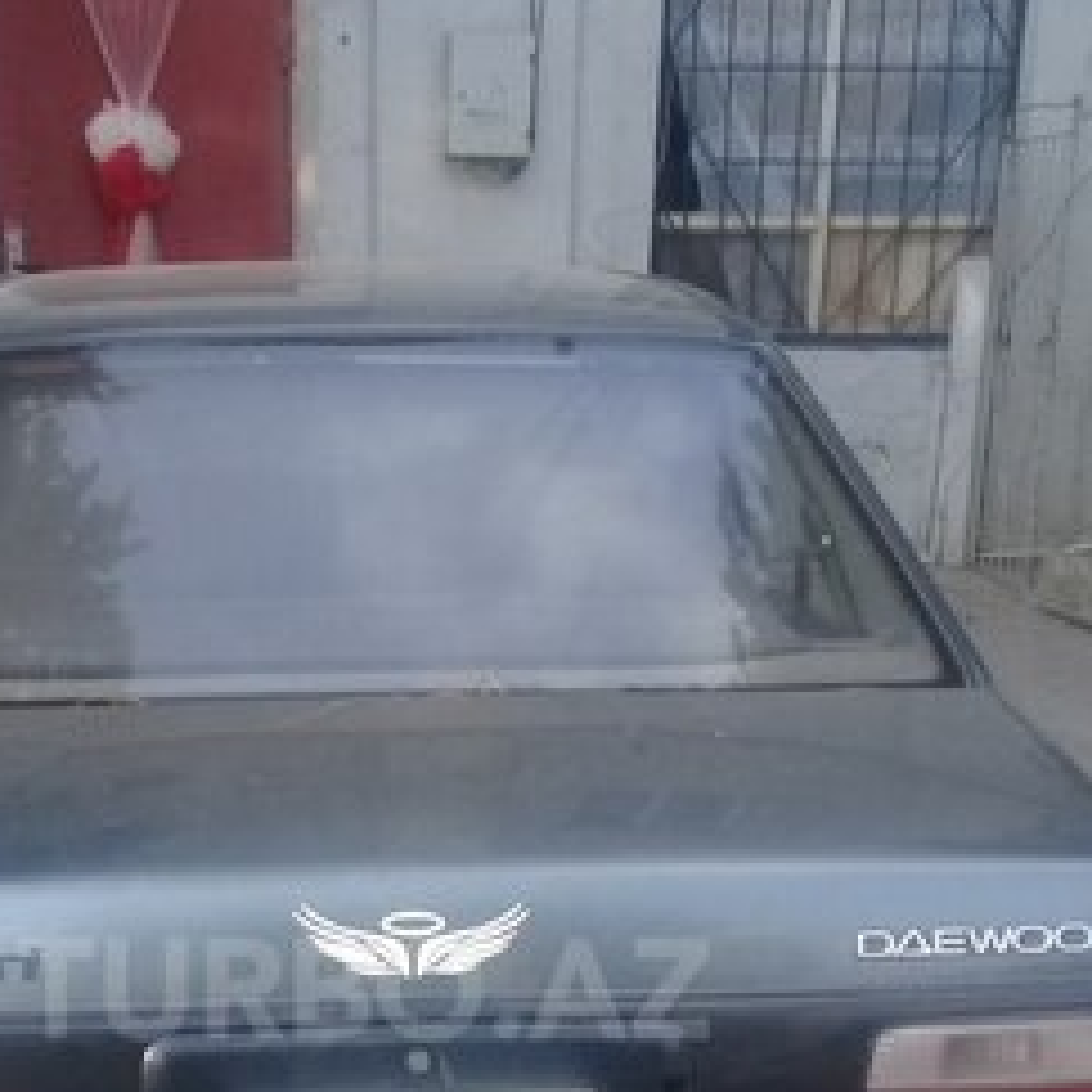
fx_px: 1999
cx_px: 364
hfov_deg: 30.3
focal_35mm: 56
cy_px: 989
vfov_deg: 29.3
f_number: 2.2
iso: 50
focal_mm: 3.3
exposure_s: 1/173
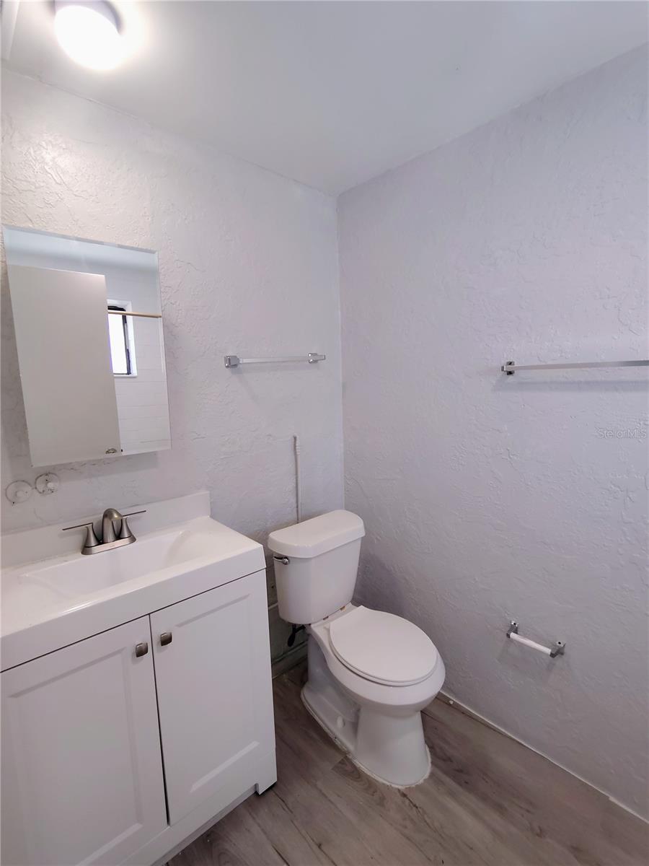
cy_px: 433
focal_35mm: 16
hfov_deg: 78.1
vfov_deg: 94.5
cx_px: 324
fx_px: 400
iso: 265
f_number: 2.2
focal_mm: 2.13
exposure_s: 1/60
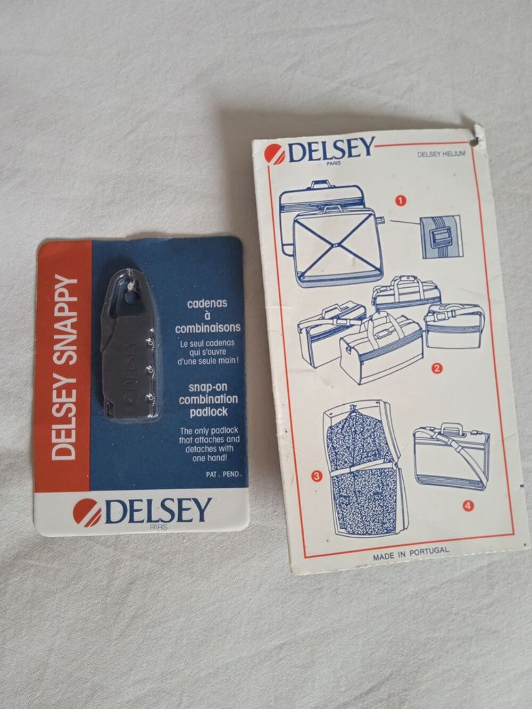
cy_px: 354
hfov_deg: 49.8
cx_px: 266
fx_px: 574
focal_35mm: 28
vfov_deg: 63.4
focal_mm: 3.43
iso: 369
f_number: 2.2
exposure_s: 1/25
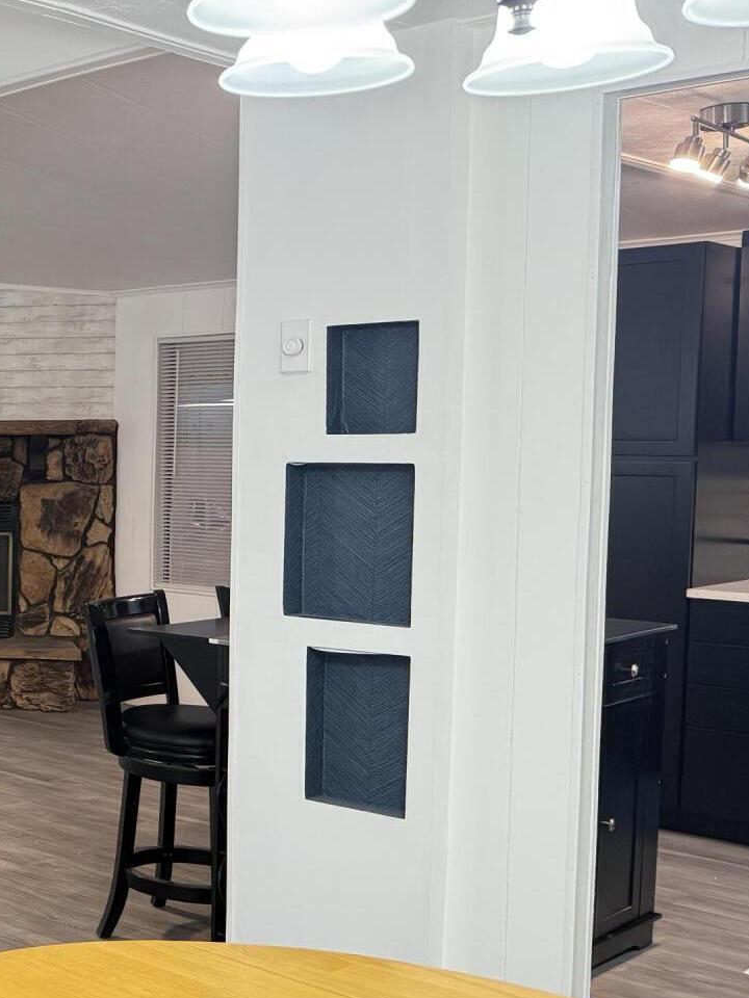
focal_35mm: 50
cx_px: -284
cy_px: 528
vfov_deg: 38.2
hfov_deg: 24.5
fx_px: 1442
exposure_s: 1/60
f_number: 1.78
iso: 400
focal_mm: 6.76
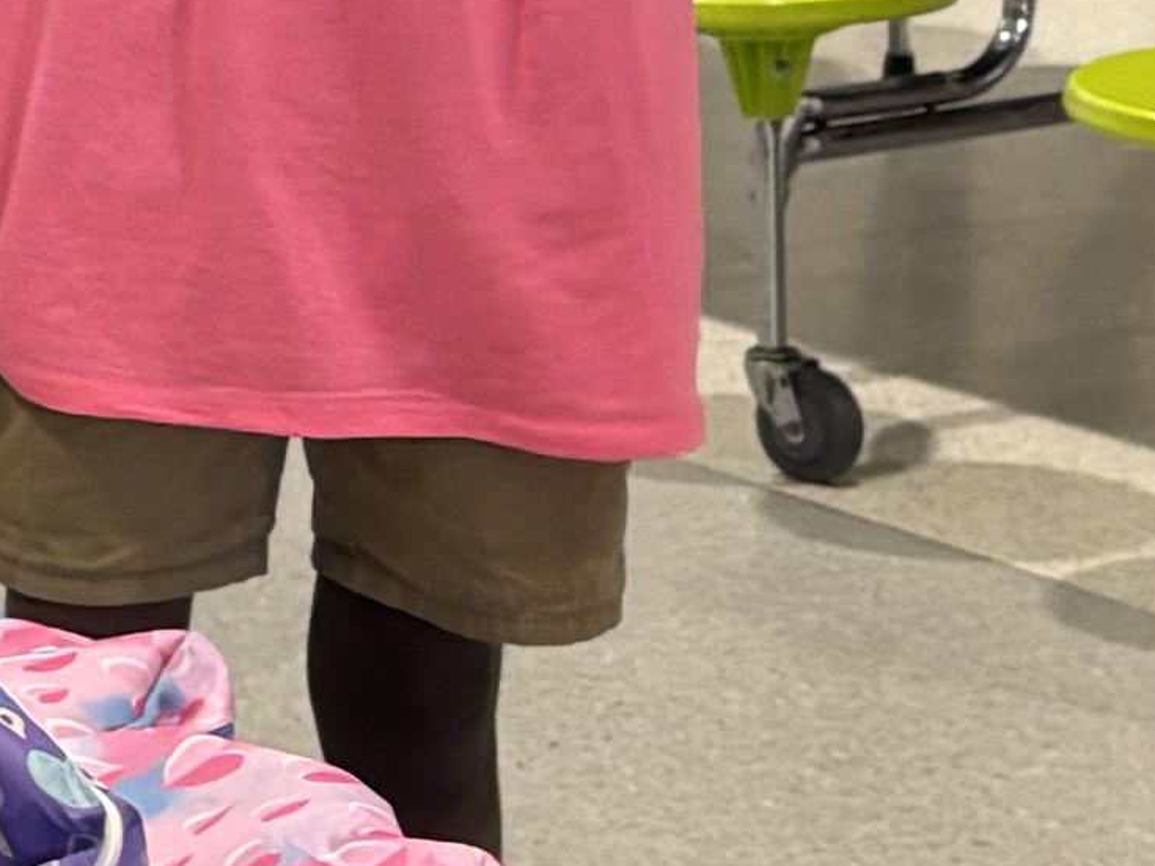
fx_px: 6739
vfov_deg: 7.3
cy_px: 86
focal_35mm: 202
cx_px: -946
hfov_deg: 9.3
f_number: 1.6
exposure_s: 1/60
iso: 80
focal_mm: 5.96
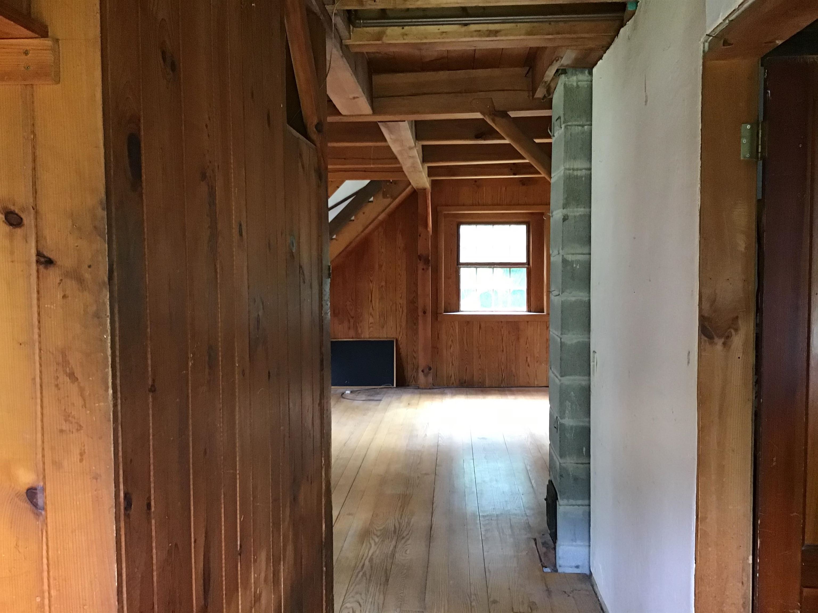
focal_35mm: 31
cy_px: 306
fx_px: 733
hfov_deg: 58.4
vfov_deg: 45.4
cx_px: 409
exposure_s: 1/24
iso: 200
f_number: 2.4
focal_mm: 3.3
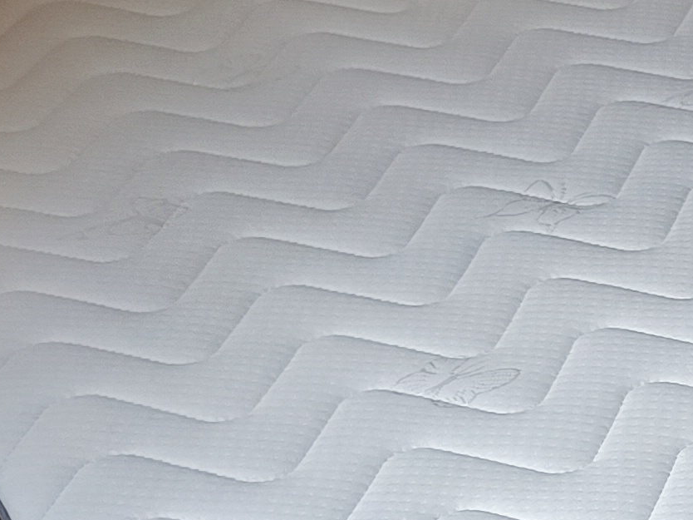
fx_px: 2262
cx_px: 1442
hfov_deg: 14.2
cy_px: 772
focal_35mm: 113
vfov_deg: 12.5
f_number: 1.6
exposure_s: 1/115
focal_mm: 5.84
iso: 80
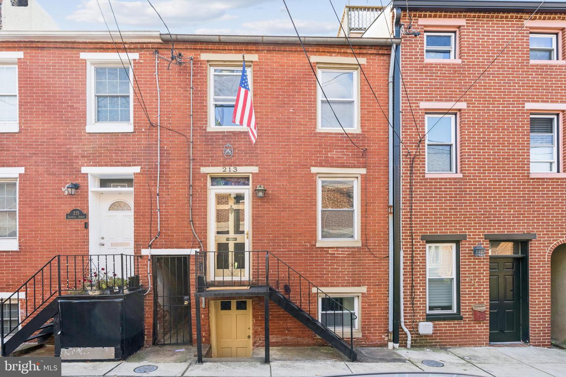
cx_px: 283
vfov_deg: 68.9
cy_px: 188
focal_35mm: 18
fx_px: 275
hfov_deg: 91.6
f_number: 6.7
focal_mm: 17.5
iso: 200
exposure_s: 1/125
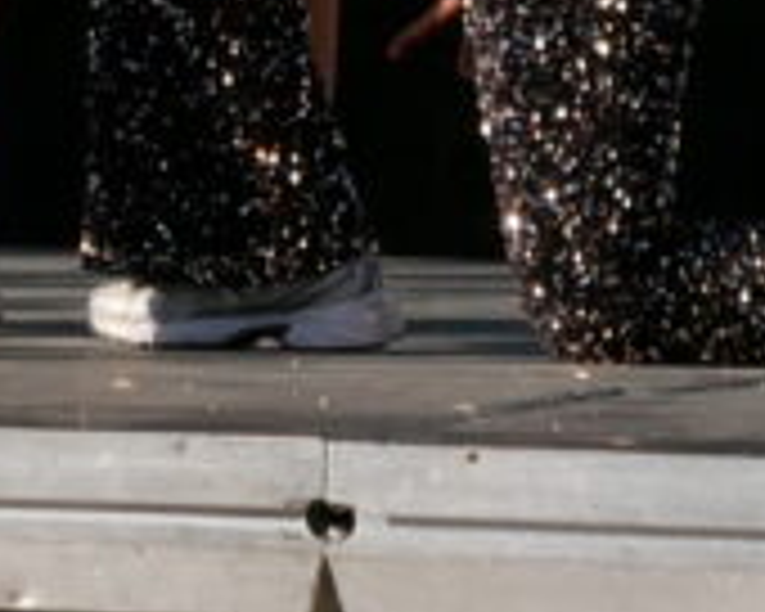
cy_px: -862
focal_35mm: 648
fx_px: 14671
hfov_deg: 3.0
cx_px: -1202
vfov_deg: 2.4
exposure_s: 1/3200
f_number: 5.1
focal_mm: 55
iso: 800
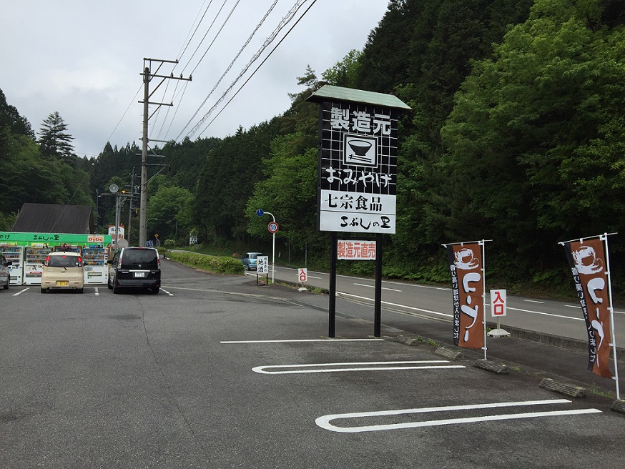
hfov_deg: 61.6
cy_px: 234
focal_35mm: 29
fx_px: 524
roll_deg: -0.7
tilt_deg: +2.5
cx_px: 312
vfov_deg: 48.2
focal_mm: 4.15
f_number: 2.2
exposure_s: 1/2825
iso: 32
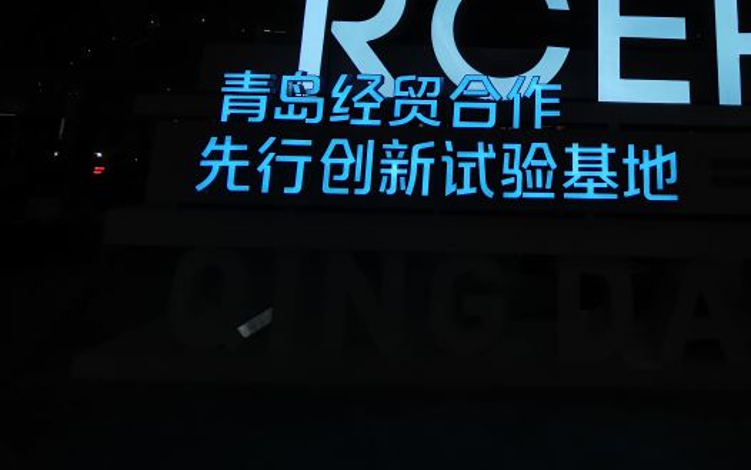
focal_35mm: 33
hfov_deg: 55.8
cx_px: 548
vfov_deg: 33.9
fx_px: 676
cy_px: -33
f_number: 2.2
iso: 100
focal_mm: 2.35
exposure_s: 1/120
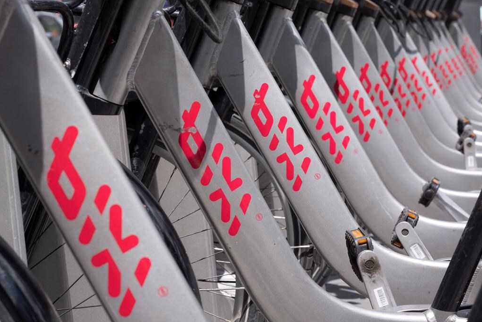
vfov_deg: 10.1
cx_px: 242
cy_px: 162
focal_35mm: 136
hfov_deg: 15.1
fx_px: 1821
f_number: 11
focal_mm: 90
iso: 400
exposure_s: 1/250
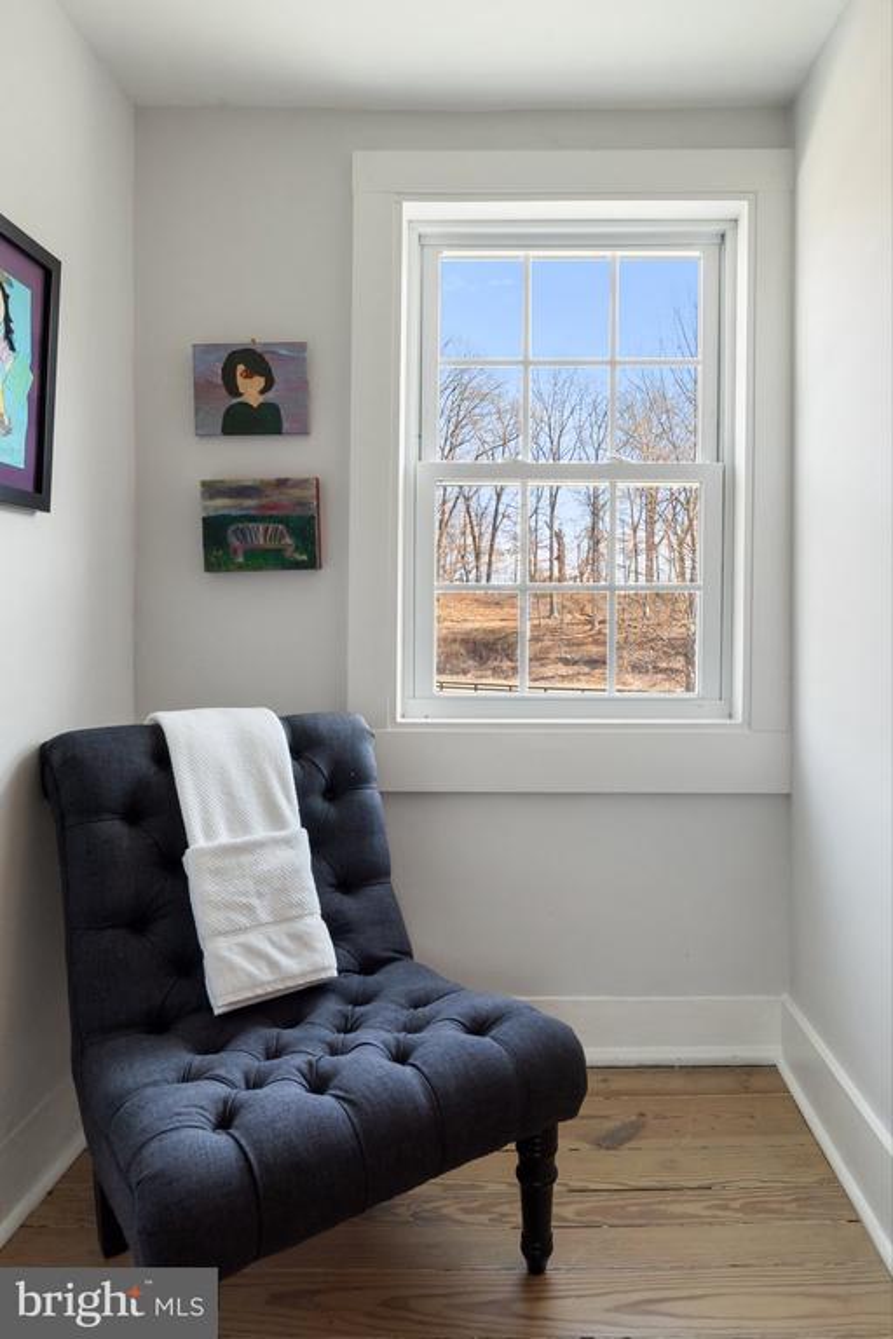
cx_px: 446
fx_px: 893
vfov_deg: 73.7
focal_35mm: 24
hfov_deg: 53.1
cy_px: 670
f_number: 8
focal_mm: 16
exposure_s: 1/20
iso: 800
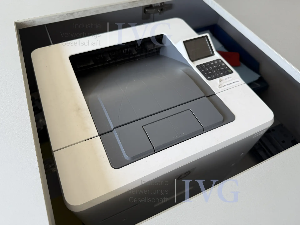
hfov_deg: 71.6
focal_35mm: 24
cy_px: 112
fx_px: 208
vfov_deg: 56.8
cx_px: 150
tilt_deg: -53.4
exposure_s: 1/164
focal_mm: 6.76
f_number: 1.78
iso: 64
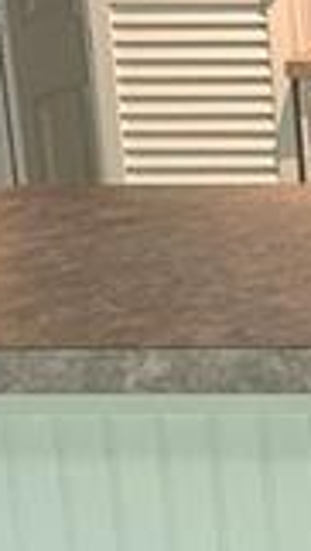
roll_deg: -0.6
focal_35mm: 97
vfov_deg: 21.4
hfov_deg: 10.3
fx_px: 1417
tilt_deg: -12.2
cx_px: 827
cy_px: 38
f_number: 2.2
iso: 200
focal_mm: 2.22
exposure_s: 1/120
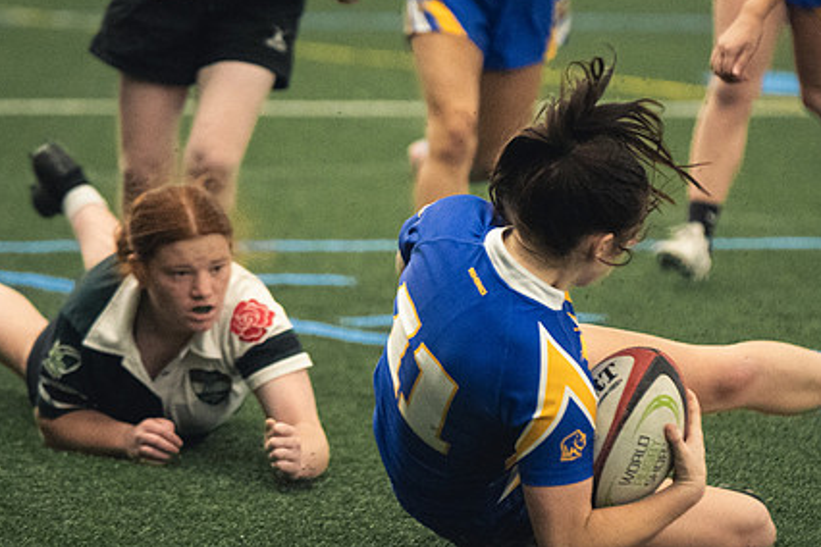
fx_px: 9304
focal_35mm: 408
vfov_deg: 3.4
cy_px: 360
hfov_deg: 5.1
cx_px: 474
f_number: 2.8
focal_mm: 200
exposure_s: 1/500
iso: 10000
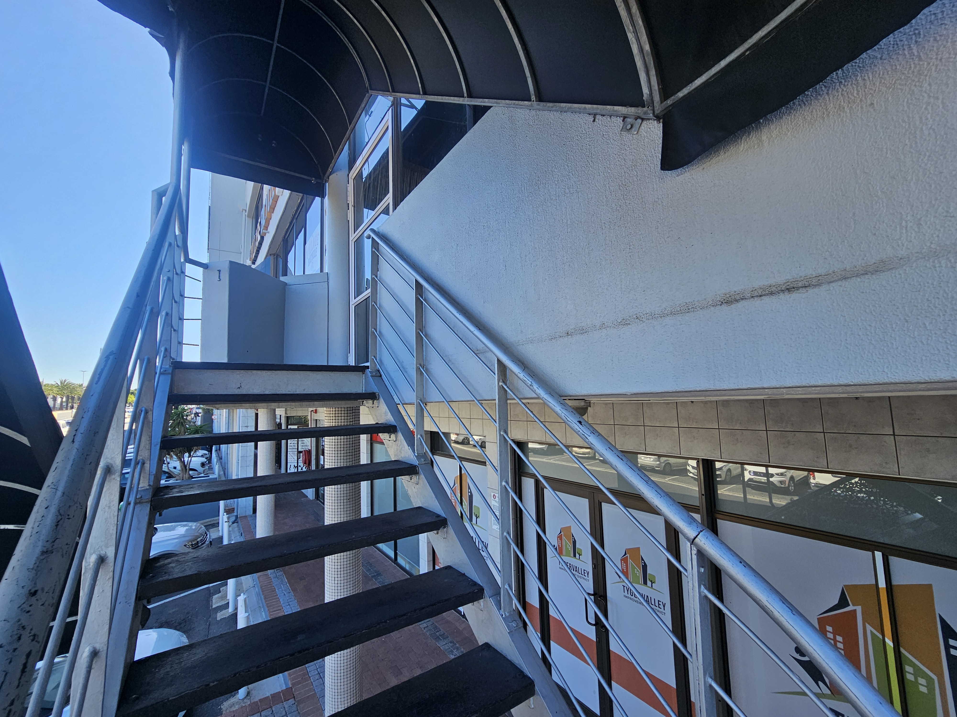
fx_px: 359
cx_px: 478
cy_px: 358
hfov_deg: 106.2
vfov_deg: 89.9
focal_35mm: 13
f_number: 2.2
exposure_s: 1/300
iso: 50
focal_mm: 2.2
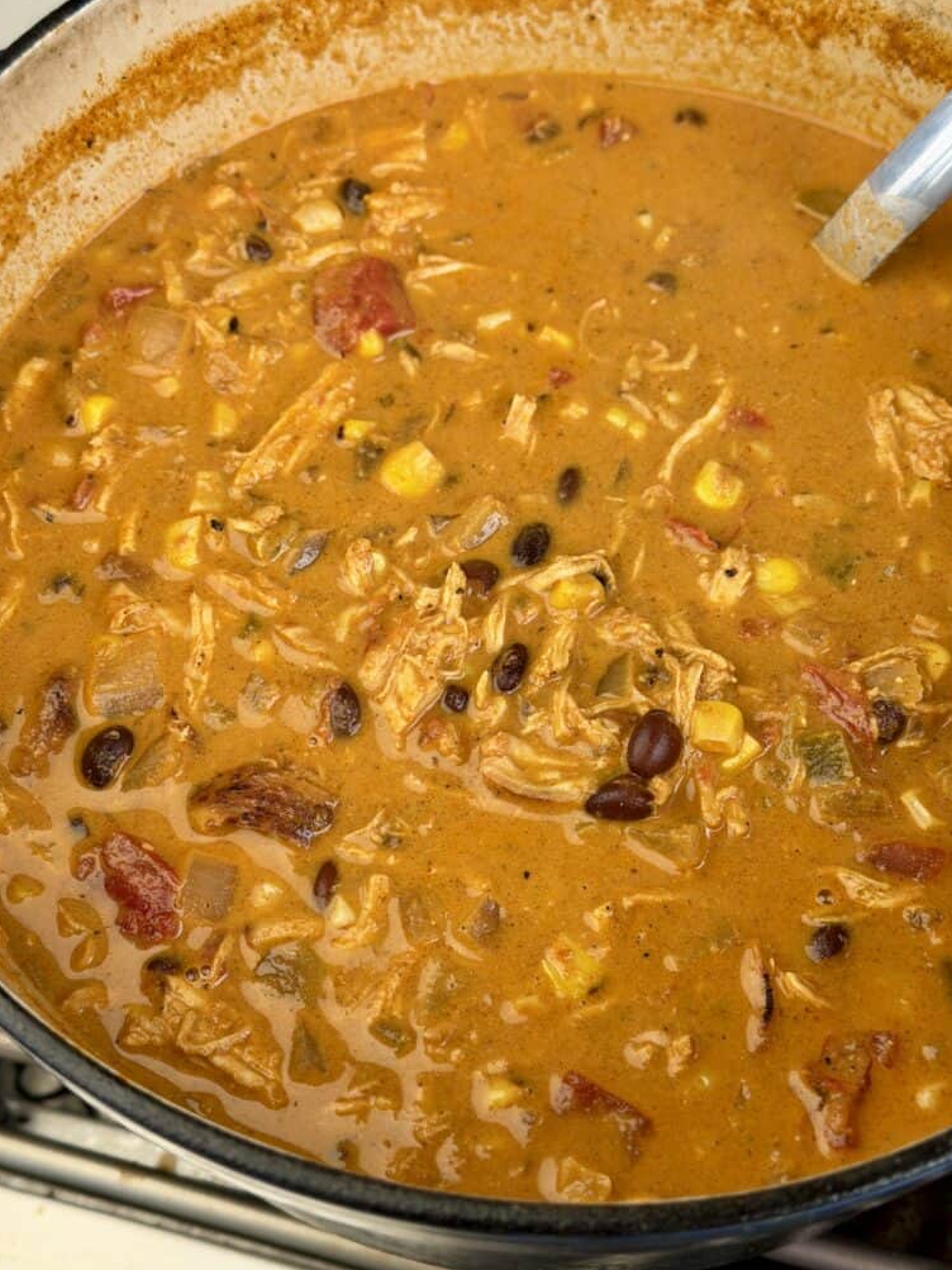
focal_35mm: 49
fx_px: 1797
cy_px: 624
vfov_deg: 38.9
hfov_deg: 29.7
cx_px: 477
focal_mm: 6.76
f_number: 1.78
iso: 64
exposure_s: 1/368
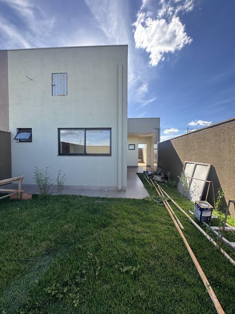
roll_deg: -0.4
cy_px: 157
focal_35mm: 14
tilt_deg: -1.7
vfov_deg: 102.1
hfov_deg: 85.7
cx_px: 118
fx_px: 127
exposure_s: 1/453
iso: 40
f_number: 2.2
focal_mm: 2.22
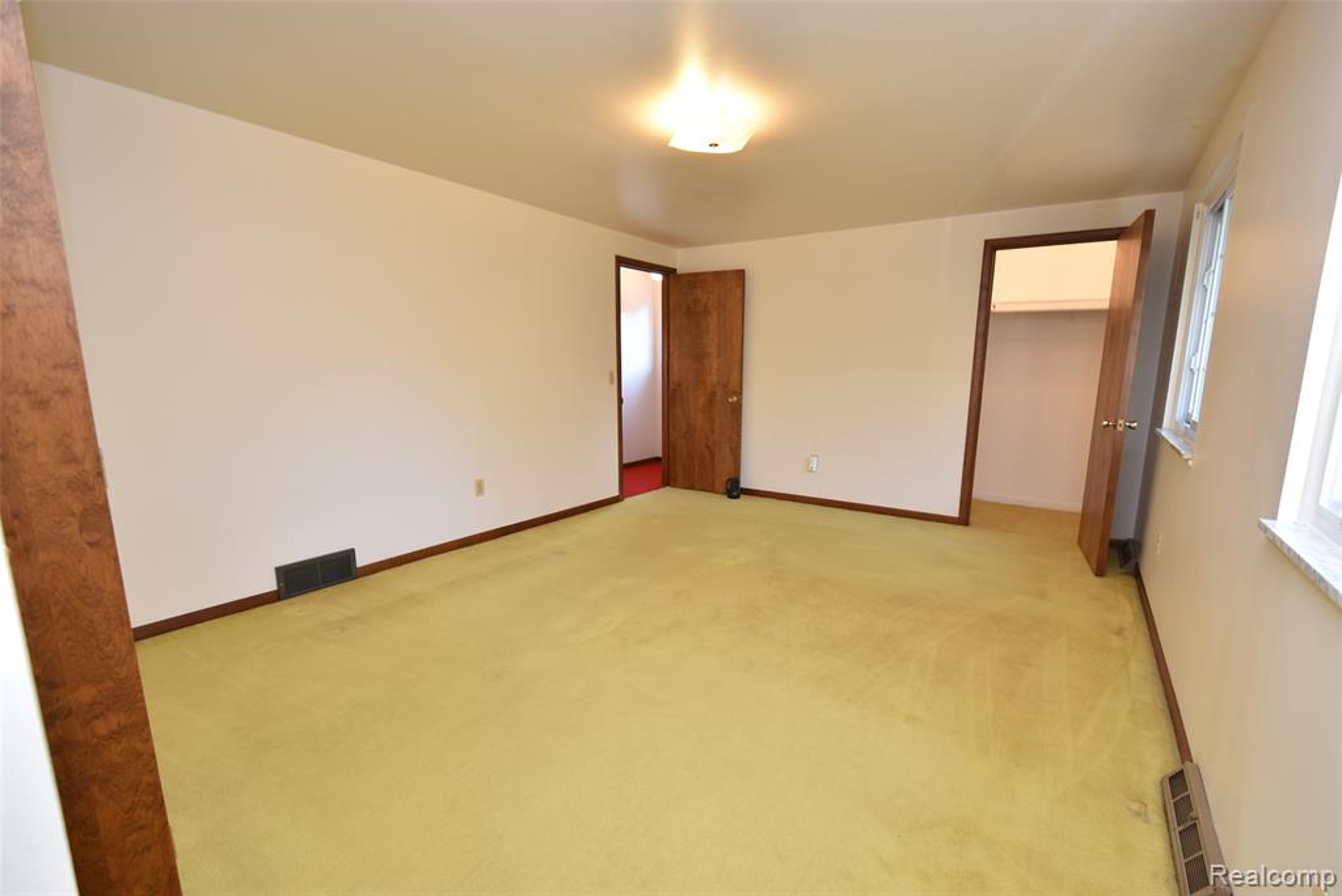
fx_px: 559
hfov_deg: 100.4
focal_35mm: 15
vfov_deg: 77.4
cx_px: 671
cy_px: 448
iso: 250
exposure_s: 1/25
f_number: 4.5
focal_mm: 10
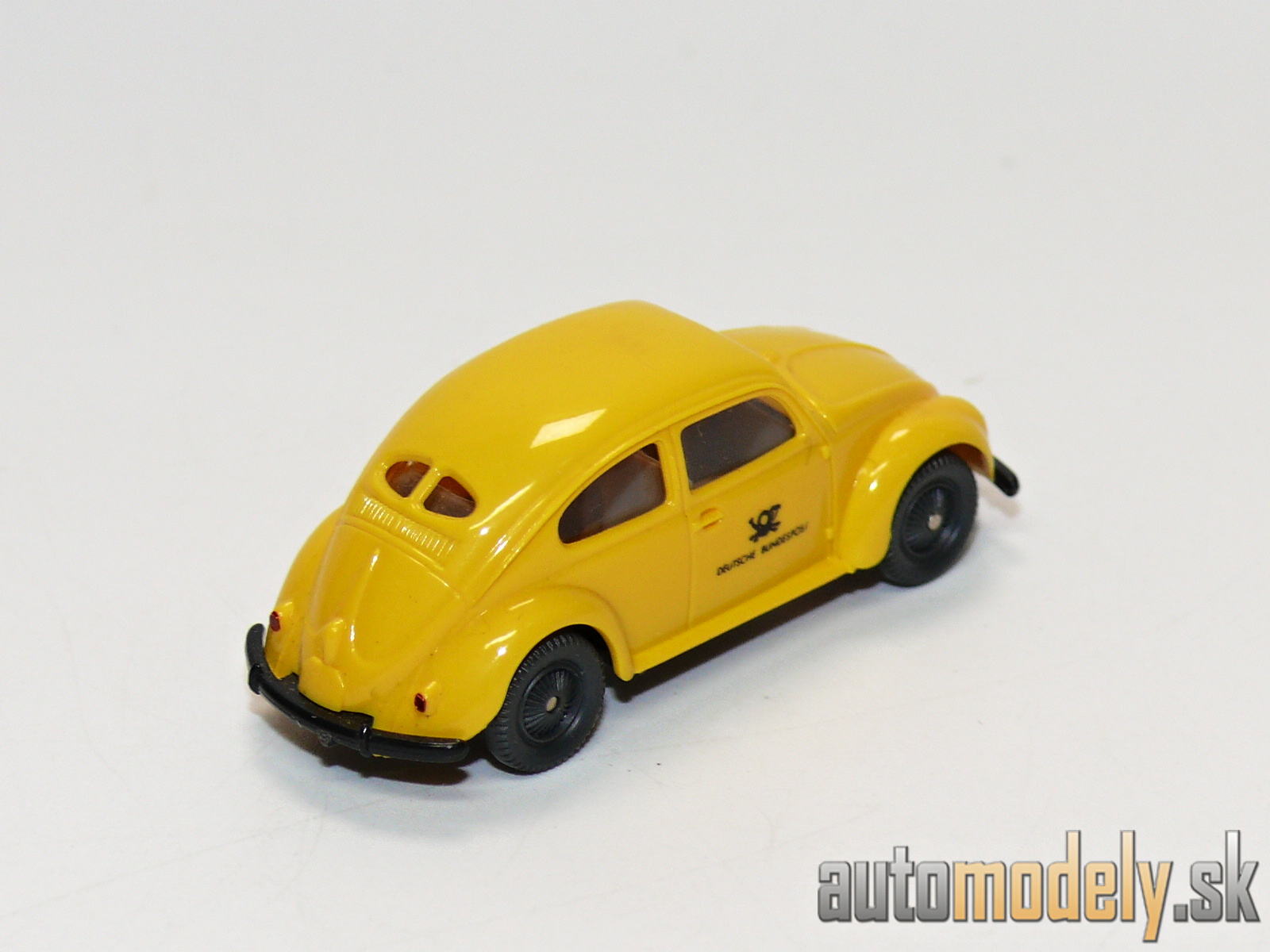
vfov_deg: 9.5
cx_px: 635
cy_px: 476
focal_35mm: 157
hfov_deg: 12.6
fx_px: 5760
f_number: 4
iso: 100
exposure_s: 1/30
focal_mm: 18.6
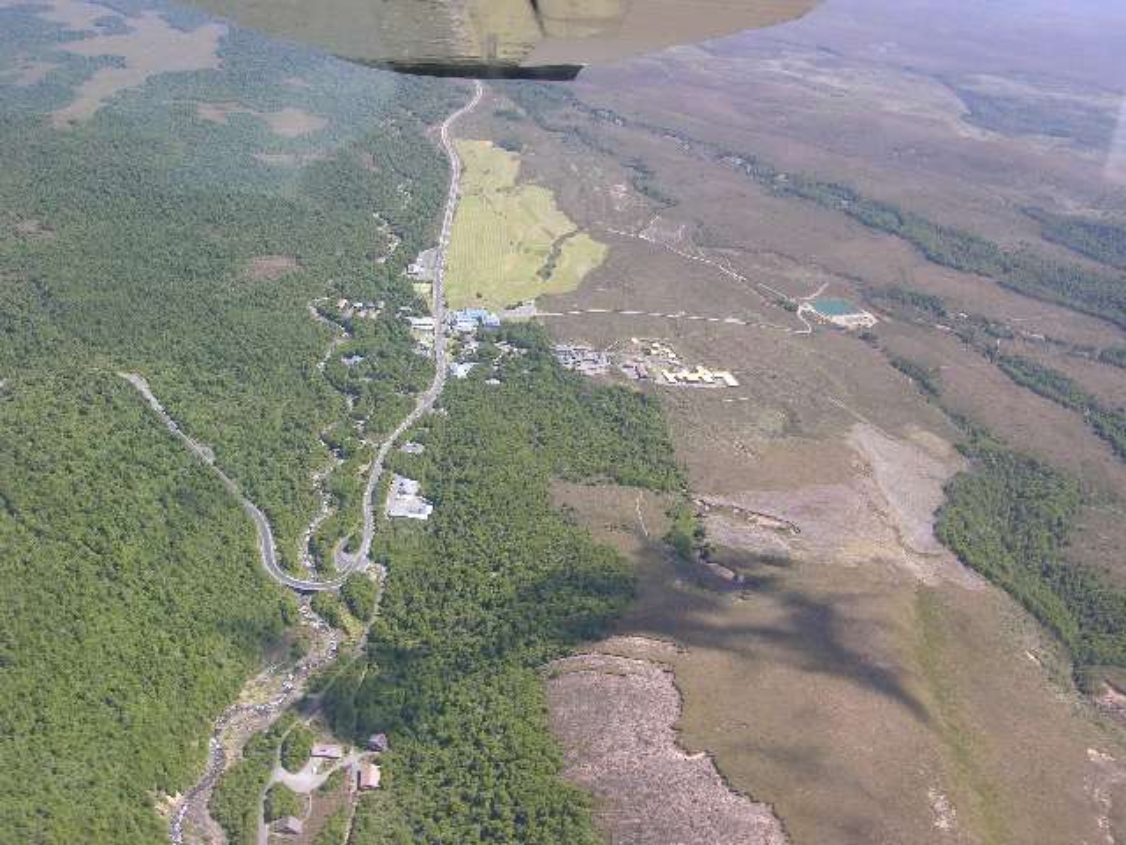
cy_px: 422
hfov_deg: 52.6
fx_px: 1138
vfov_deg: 40.7
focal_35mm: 35
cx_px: 563
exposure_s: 1/128
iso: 50
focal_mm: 8.9
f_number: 5
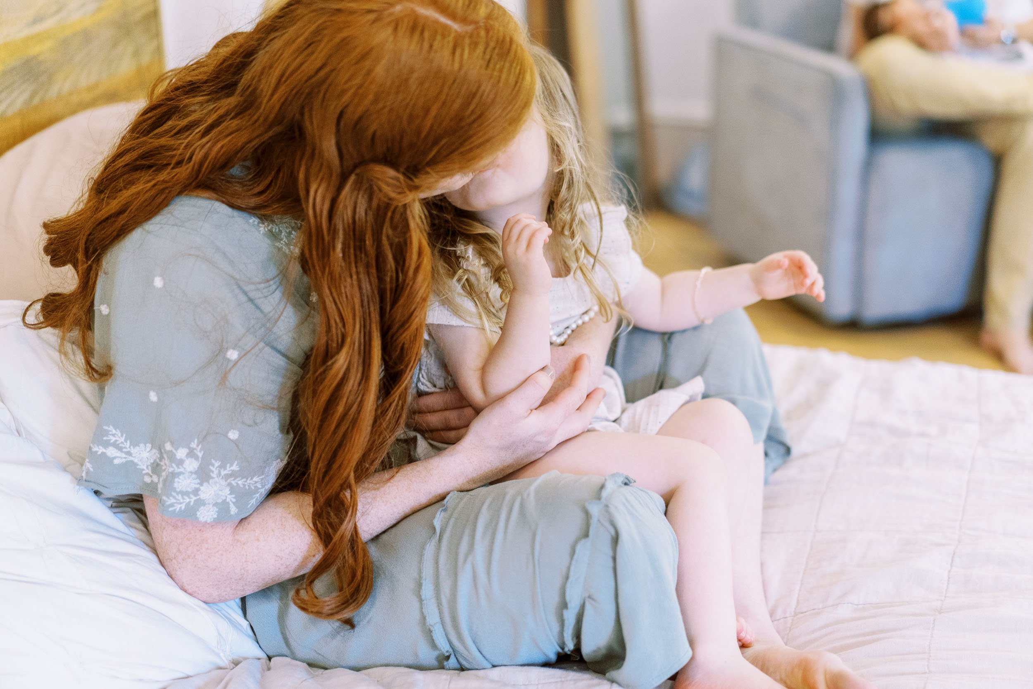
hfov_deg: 36.2
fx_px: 1578
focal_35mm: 55
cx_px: 516
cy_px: 344
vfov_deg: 24.6
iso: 1250
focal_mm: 55
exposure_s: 1/200
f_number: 2
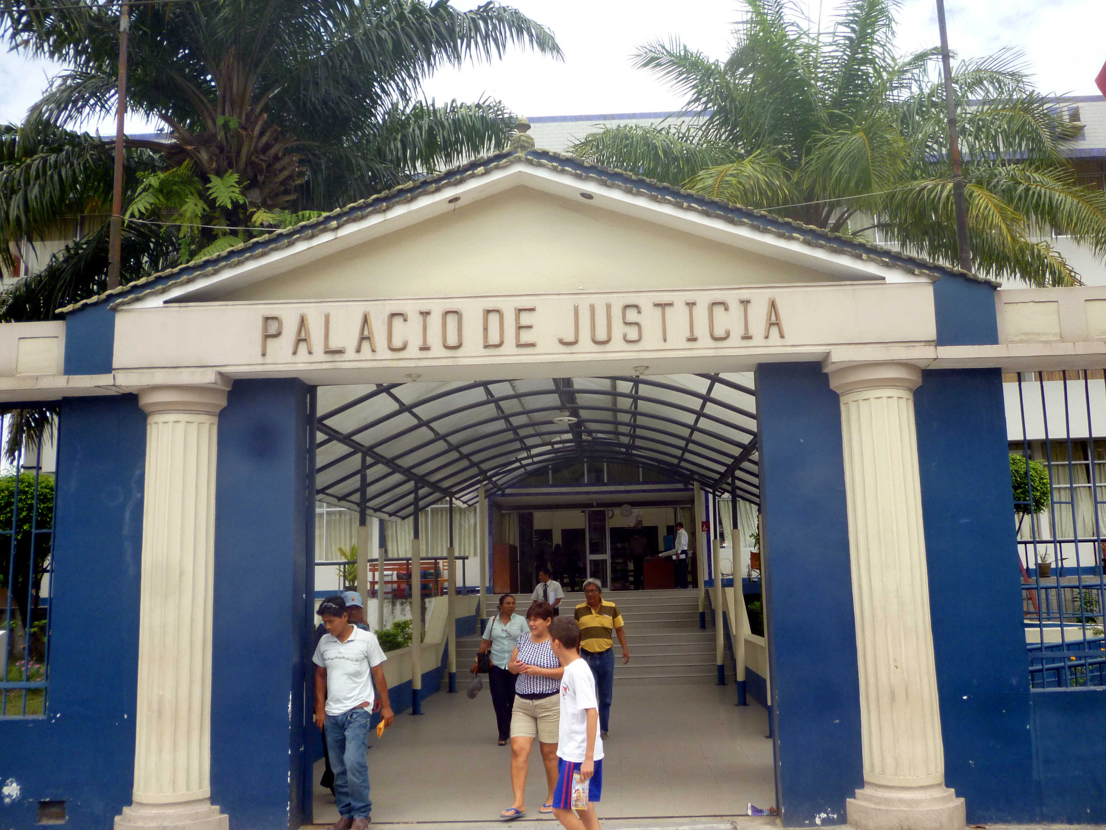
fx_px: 959
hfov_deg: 59.9
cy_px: 437
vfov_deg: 46.8
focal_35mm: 30
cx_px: 592
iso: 100
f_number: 3.1
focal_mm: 5
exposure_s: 1/640
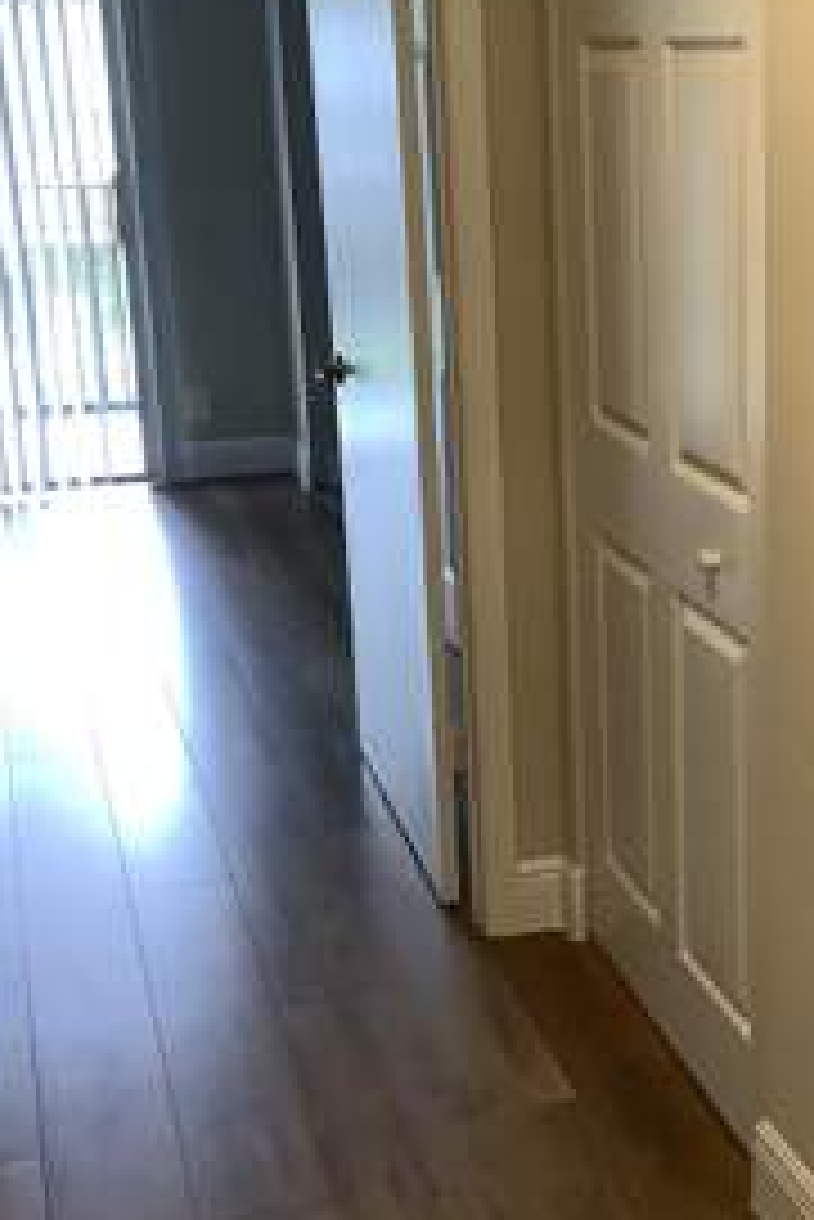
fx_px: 1931
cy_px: 601
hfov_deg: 23.6
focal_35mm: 57
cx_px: 612
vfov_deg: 35.0
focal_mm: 3.3
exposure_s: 1/50
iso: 100
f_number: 2.4
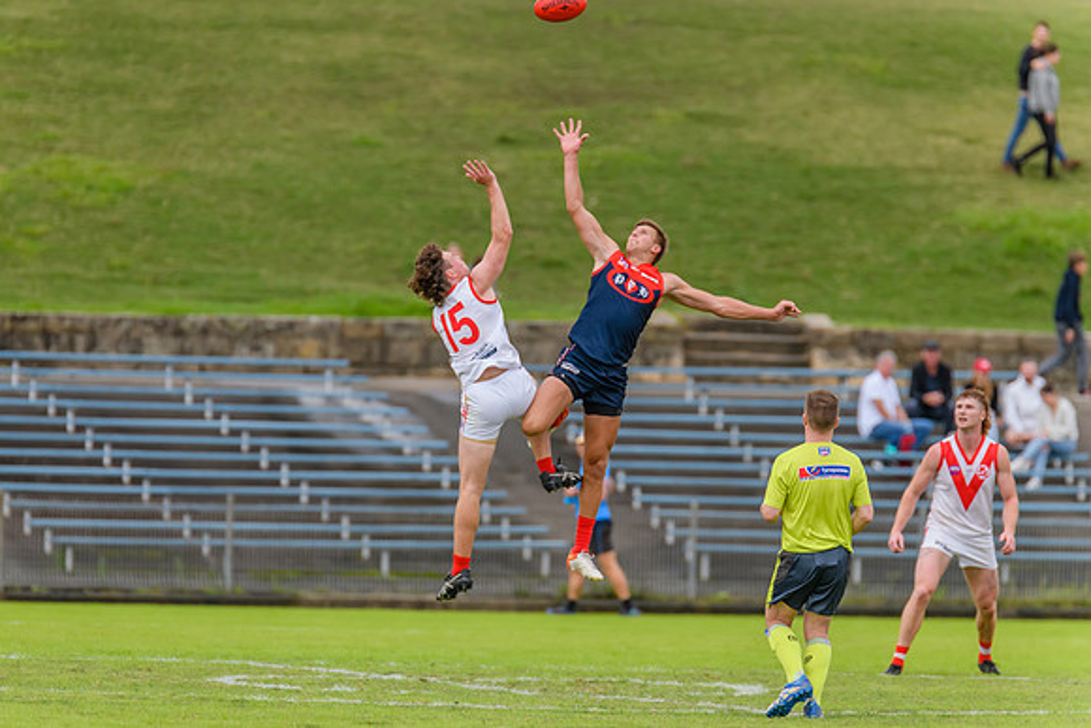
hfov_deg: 4.4
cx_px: 490
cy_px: 399
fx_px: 14058
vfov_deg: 3.0
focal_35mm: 464
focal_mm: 420
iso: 800
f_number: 5.6
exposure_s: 1/2500
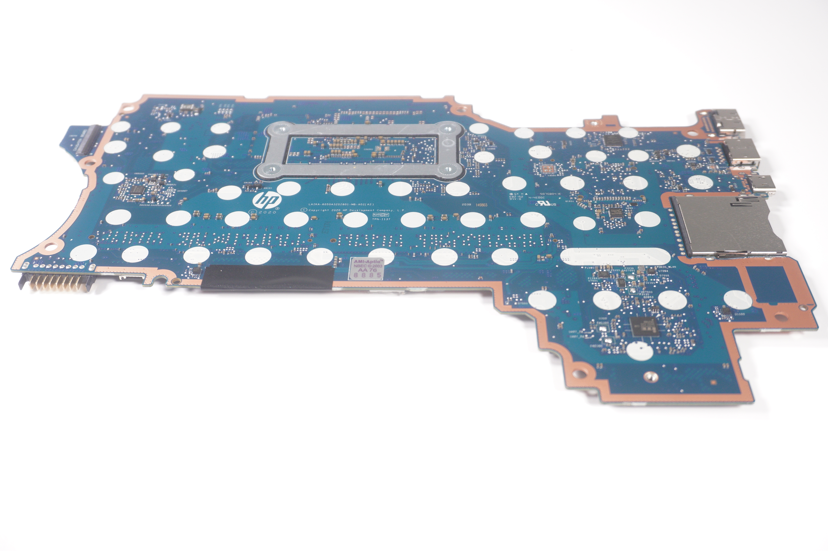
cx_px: 414
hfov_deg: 51.3
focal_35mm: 38
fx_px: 862
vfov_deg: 35.4
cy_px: 276
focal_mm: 25
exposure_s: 1/200
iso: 640
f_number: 5
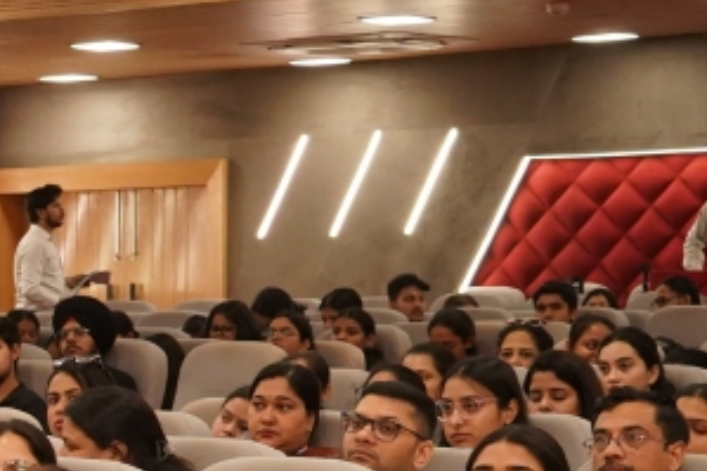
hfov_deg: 11.4
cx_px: -563
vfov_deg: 8.1
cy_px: 523
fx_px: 3297
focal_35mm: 168
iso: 2500
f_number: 5
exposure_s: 1/200
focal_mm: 31
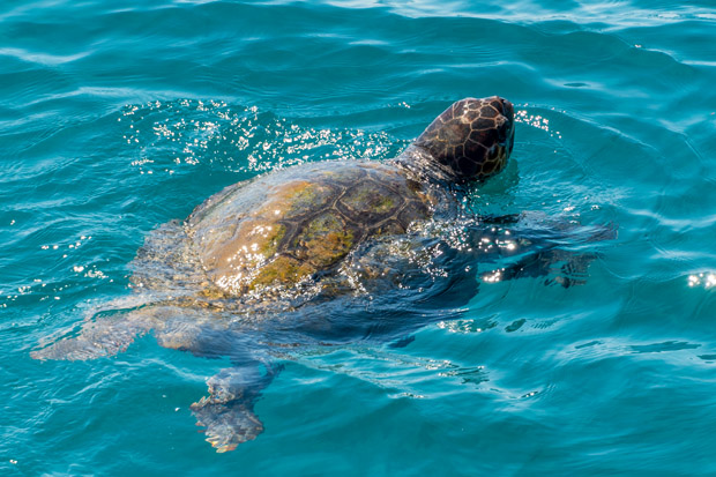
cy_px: 238
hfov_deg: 10.2
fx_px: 4026
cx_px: 358
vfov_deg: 6.8
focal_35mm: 202
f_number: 7.1
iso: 100
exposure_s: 1/250
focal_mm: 135
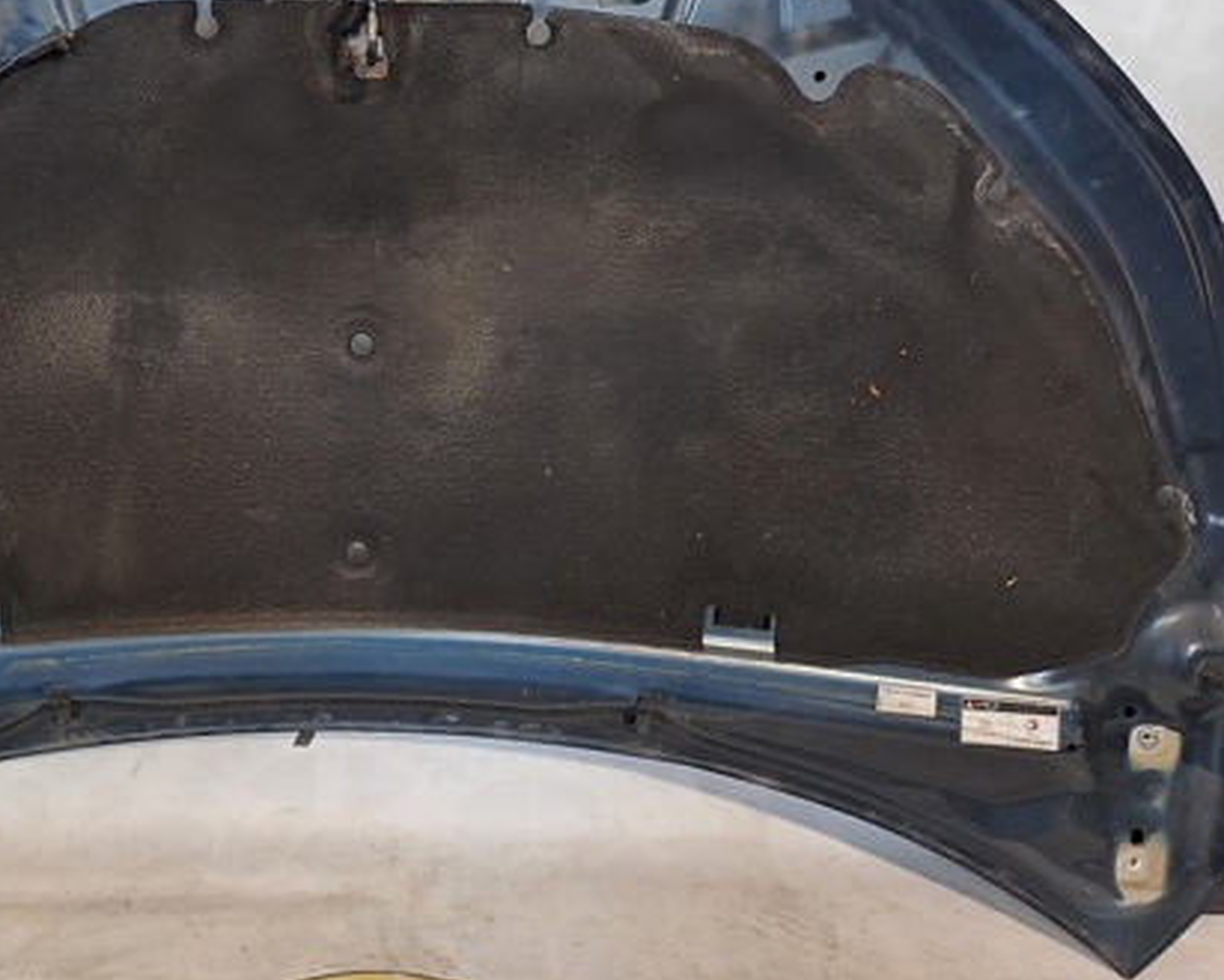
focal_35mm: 38
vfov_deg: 38.7
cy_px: 319
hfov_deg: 46.7
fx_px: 1377
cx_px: 351
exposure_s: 1/50
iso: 80
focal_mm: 4.65
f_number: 1.8
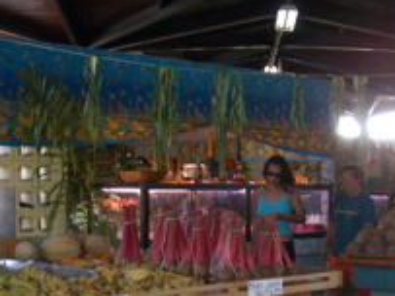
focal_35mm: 76
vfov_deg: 19.1
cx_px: 226
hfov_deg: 25.6
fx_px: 867
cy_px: 251
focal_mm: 5.8
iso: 100
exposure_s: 1/60
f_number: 2.6
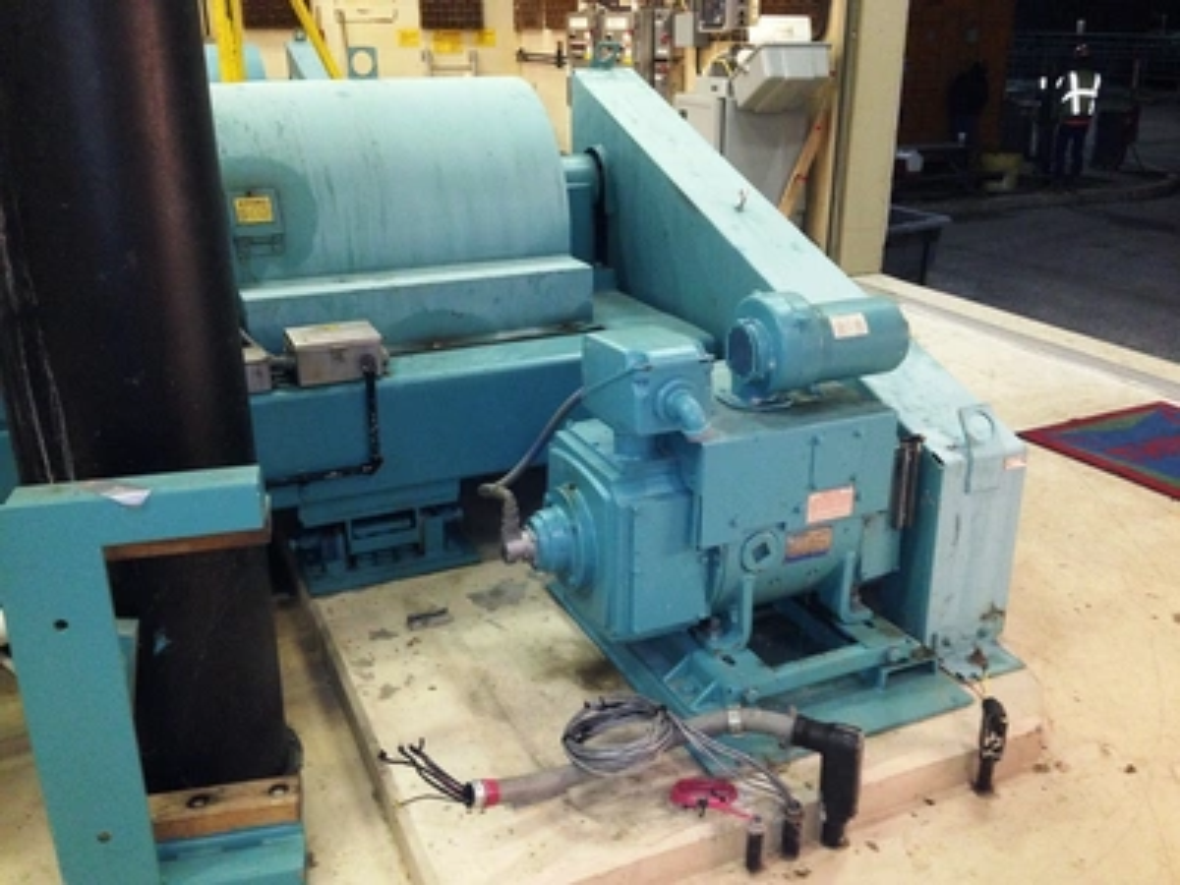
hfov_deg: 55.4
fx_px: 1125
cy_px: 442
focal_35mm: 33
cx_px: 590
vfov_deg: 42.9
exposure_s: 1/20
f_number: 2.4
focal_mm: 4.12
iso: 250
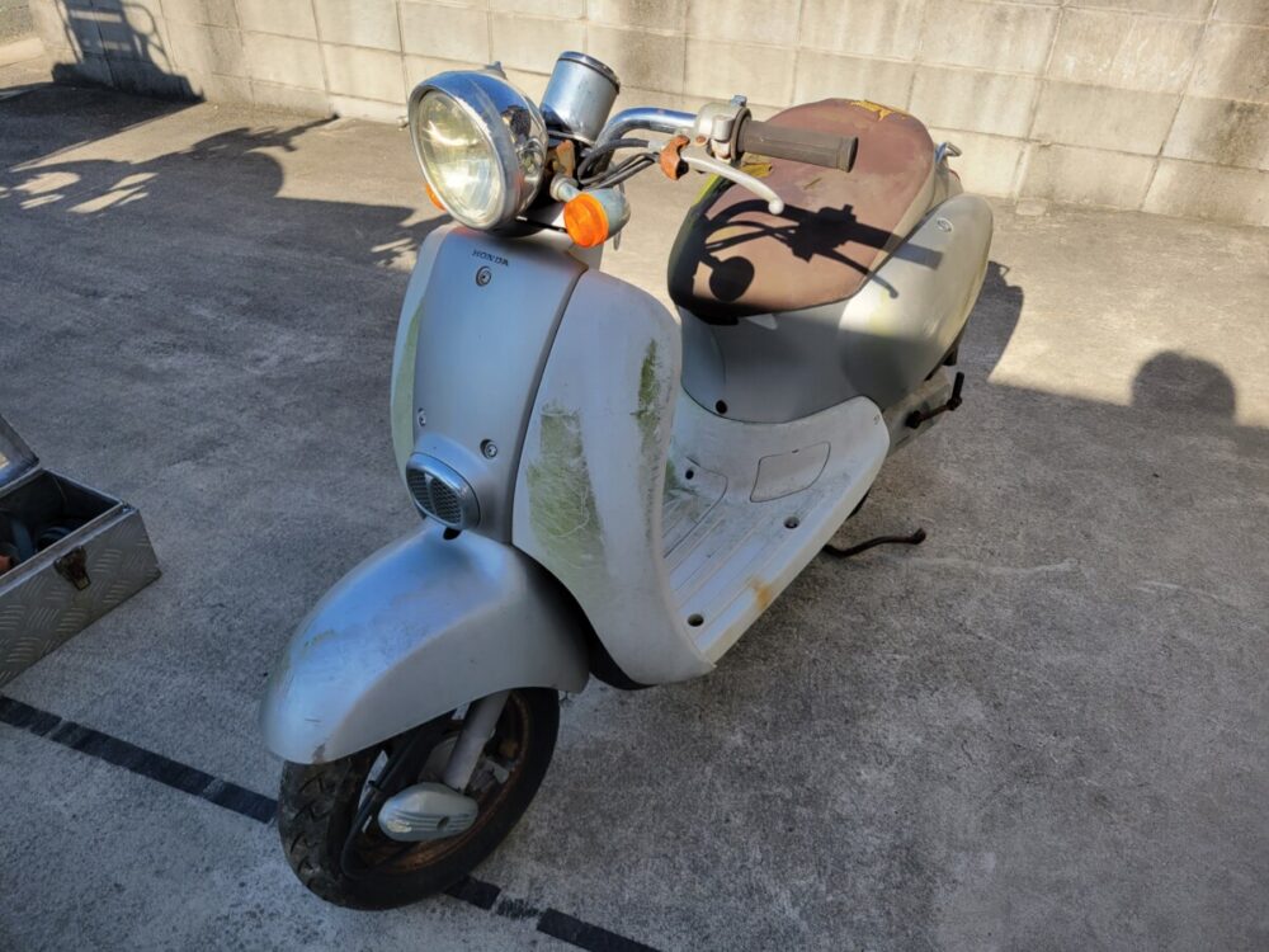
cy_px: 476
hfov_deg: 67.3
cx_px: 634
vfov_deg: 53.1
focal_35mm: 26
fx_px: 953
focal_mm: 5.4
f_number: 1.8
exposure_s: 1/1163
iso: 40
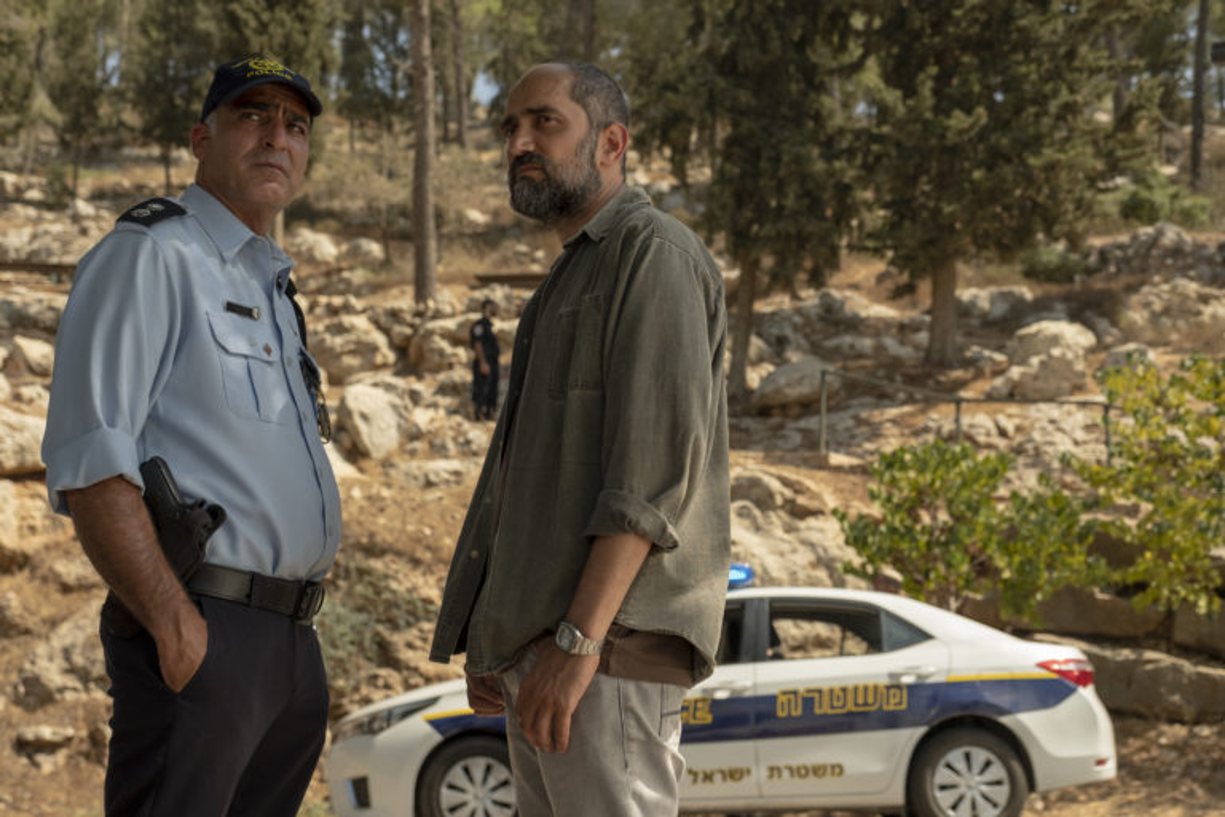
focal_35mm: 45
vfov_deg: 29.9
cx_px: 612
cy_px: 408
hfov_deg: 43.6
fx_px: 1531
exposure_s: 1/2000
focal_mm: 30.2
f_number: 2.8
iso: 200
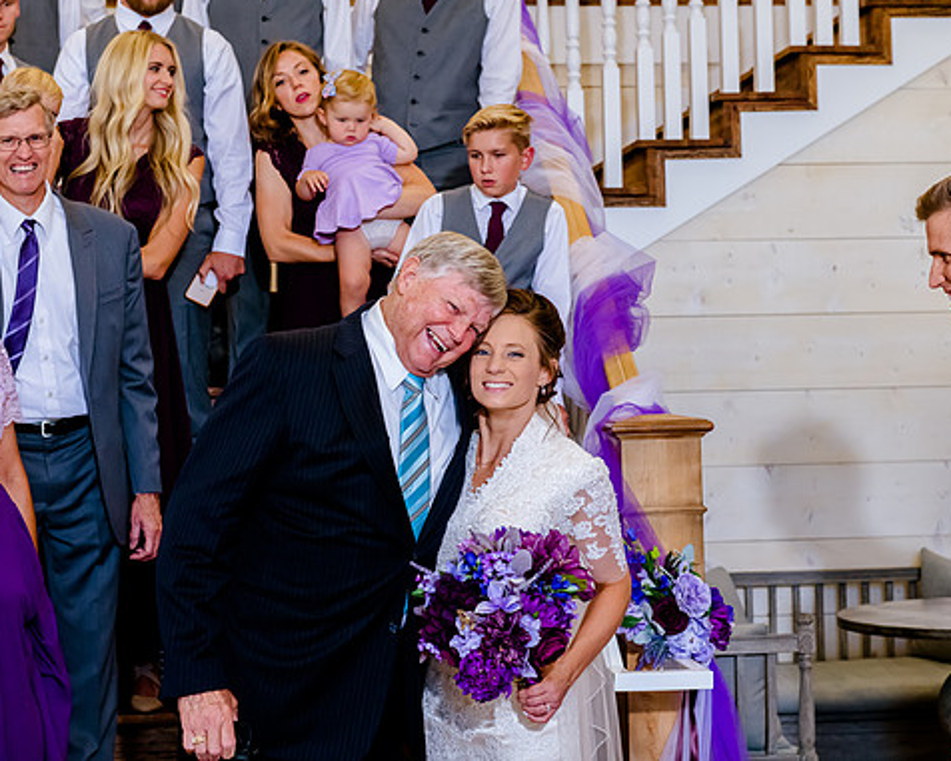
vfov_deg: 19.2
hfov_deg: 23.8
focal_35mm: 80
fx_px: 2252
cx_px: 440
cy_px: 377
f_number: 6.3
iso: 2500
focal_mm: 70
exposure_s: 1/200
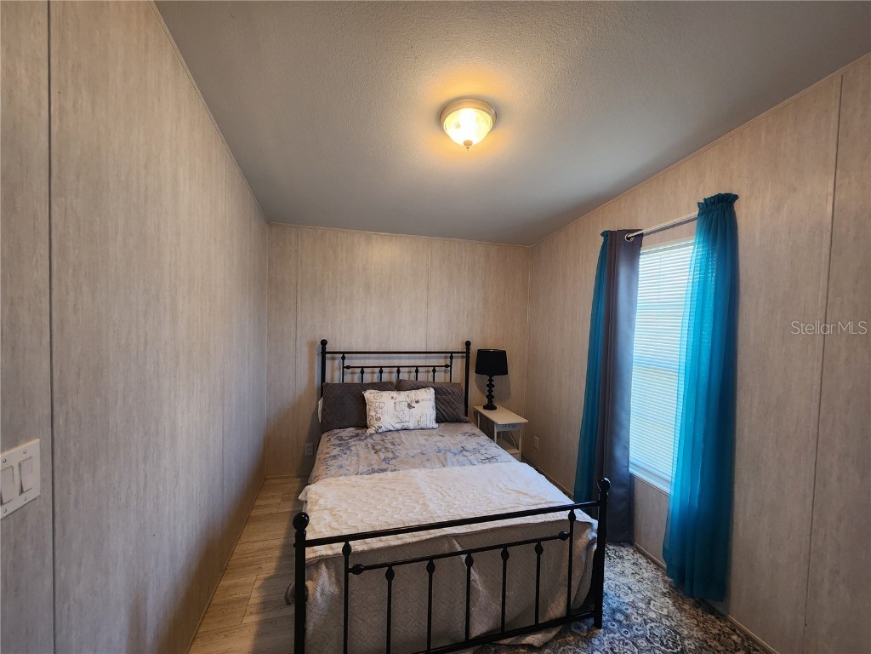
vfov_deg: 89.9
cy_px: 327
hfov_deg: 106.2
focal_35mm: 13
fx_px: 327
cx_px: 436
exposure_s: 1/60
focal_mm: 2.2
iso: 200
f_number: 2.2
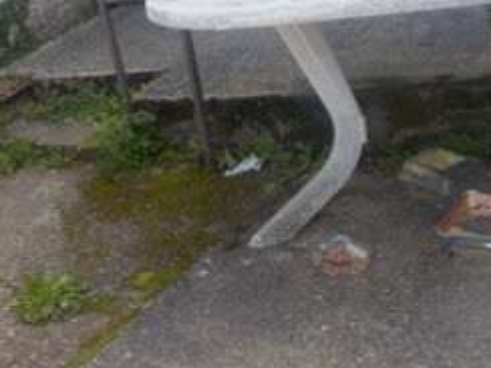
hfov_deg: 31.4
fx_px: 837
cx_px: 64
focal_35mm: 59
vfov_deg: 24.4
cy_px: 298
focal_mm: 4.1
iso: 125
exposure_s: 1/250
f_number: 3.3
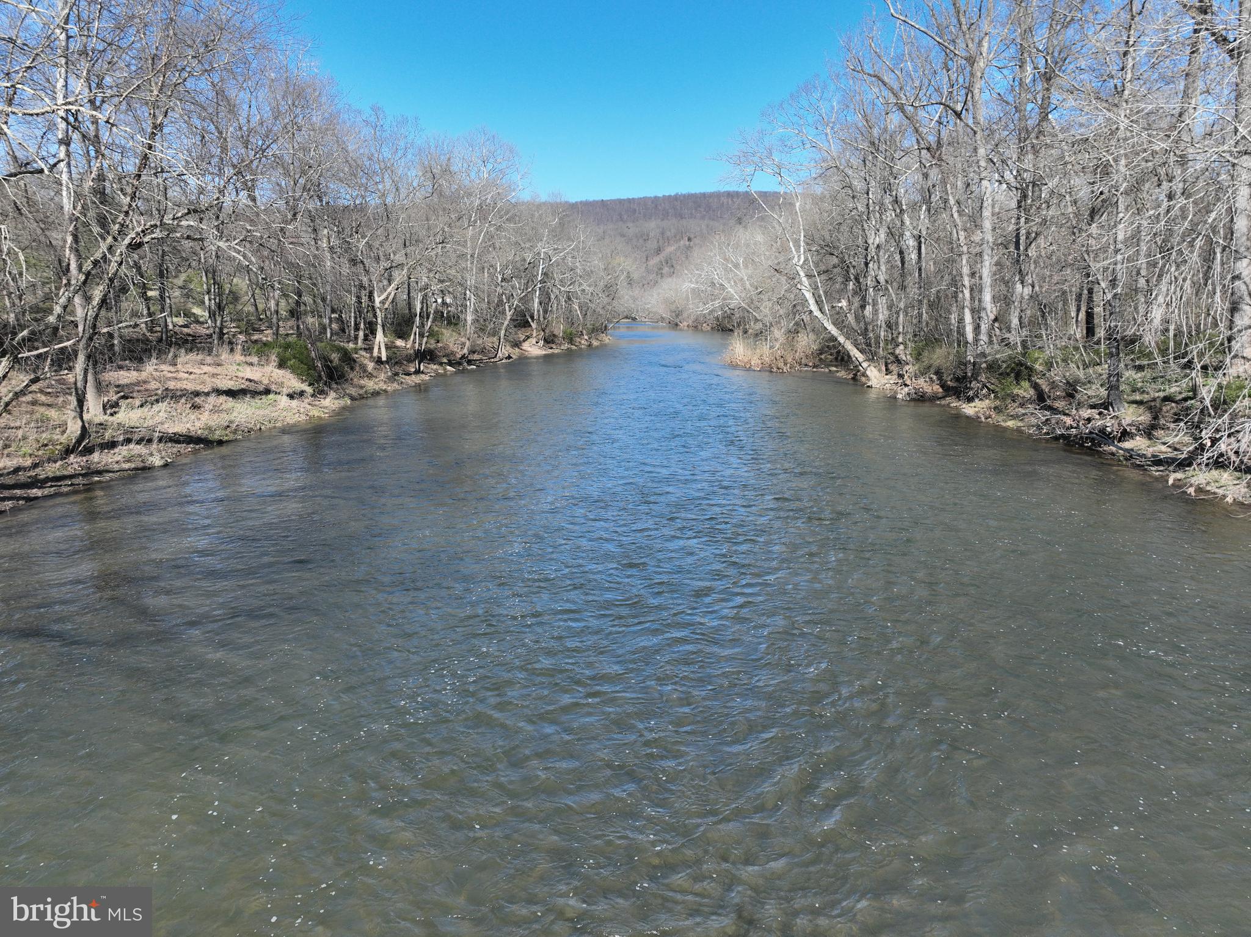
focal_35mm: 24
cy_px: 468
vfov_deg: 56.8
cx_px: 626
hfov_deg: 71.6
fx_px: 867
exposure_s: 1/1250
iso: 140
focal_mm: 12.29
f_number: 2.8
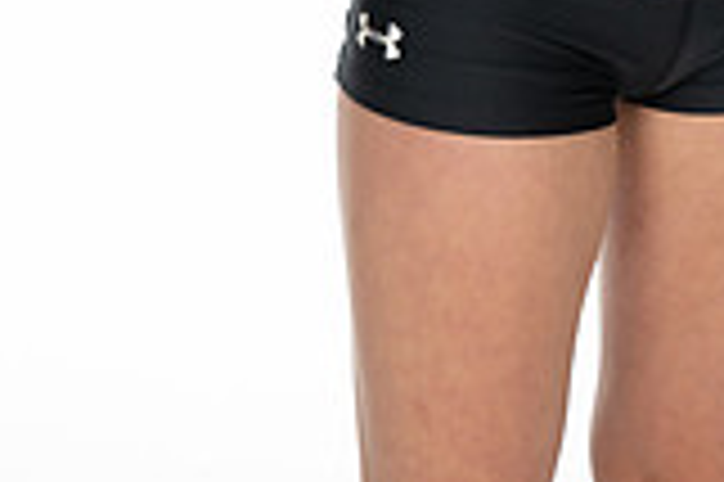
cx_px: 598
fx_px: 3094
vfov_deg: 8.4
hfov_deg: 13.3
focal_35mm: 154
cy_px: -527
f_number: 7.1
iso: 800
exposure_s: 1/320
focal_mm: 55
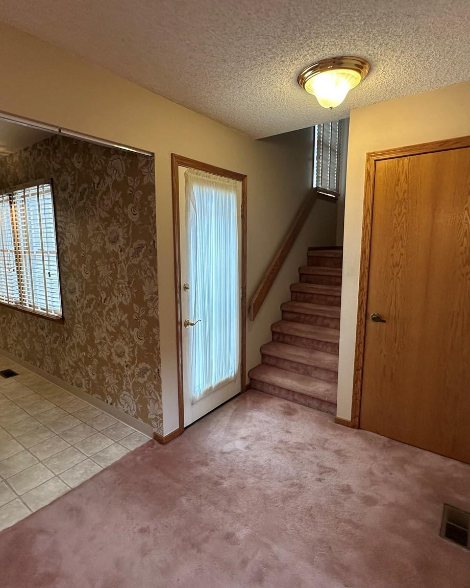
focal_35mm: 19
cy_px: 294
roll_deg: +0.0
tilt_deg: -8.1
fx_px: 330
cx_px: 217
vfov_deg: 83.3
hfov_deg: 70.7
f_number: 2.2
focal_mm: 2.22
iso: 200
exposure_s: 1/120
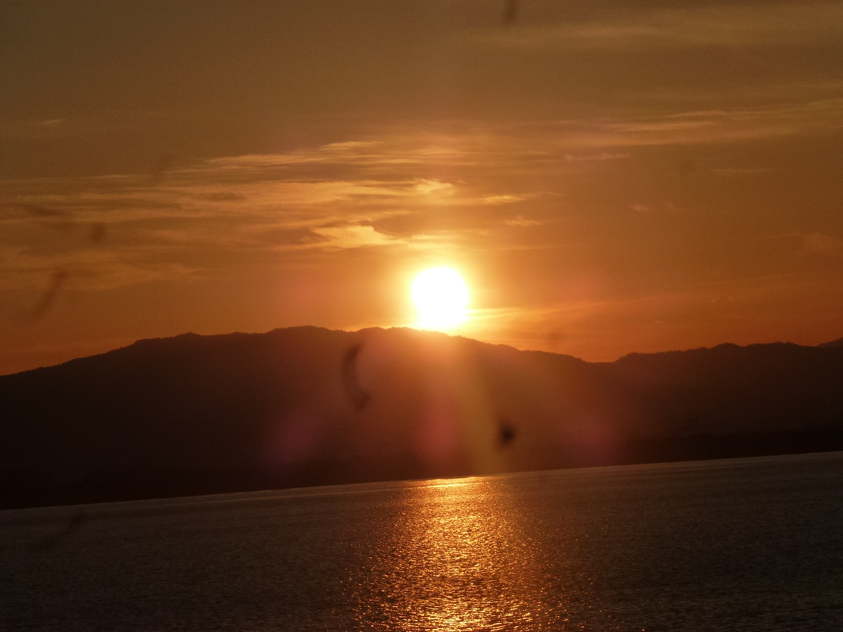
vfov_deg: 9.6
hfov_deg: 12.7
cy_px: 316
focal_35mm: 155
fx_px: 3775
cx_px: 422
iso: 160
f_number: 6.3
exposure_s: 1/3200
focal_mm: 27.7
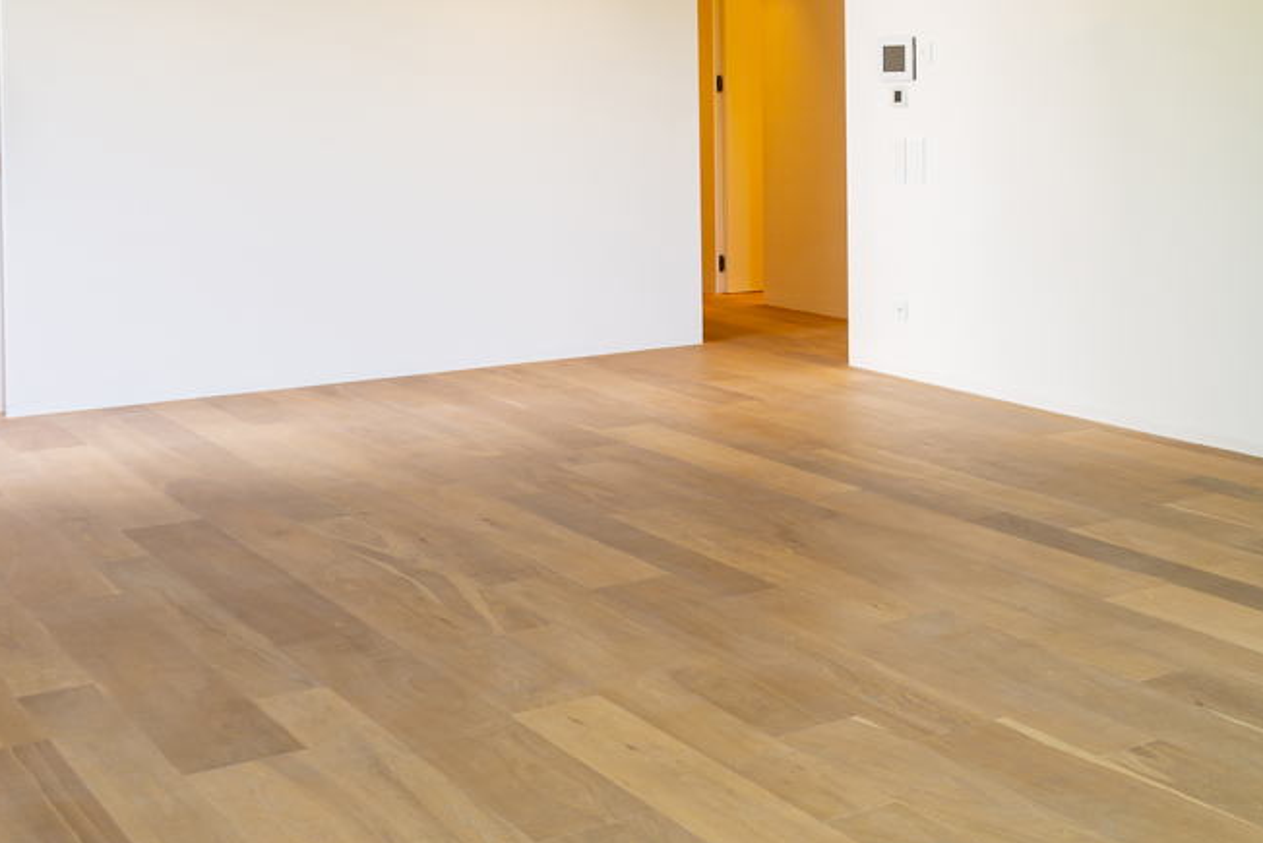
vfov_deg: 24.0
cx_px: 1621
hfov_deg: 29.5
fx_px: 1930
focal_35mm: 55
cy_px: 88
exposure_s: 1/3
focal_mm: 14
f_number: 9
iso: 100
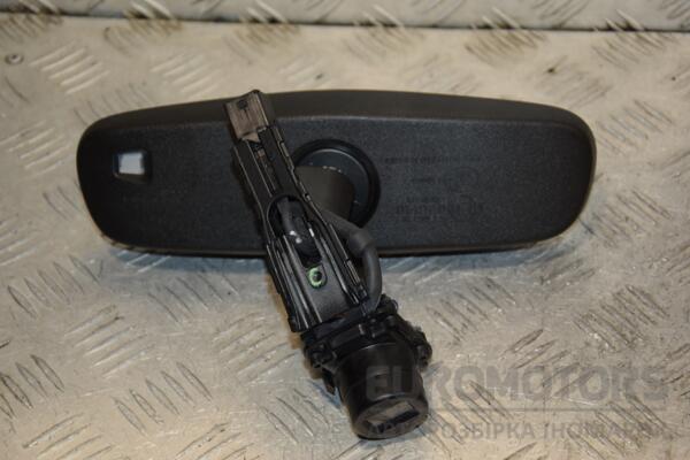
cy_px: 230
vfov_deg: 13.8
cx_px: 345
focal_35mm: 99
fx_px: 1897
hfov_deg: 20.6
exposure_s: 1/200
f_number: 5.6
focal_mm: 66
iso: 800
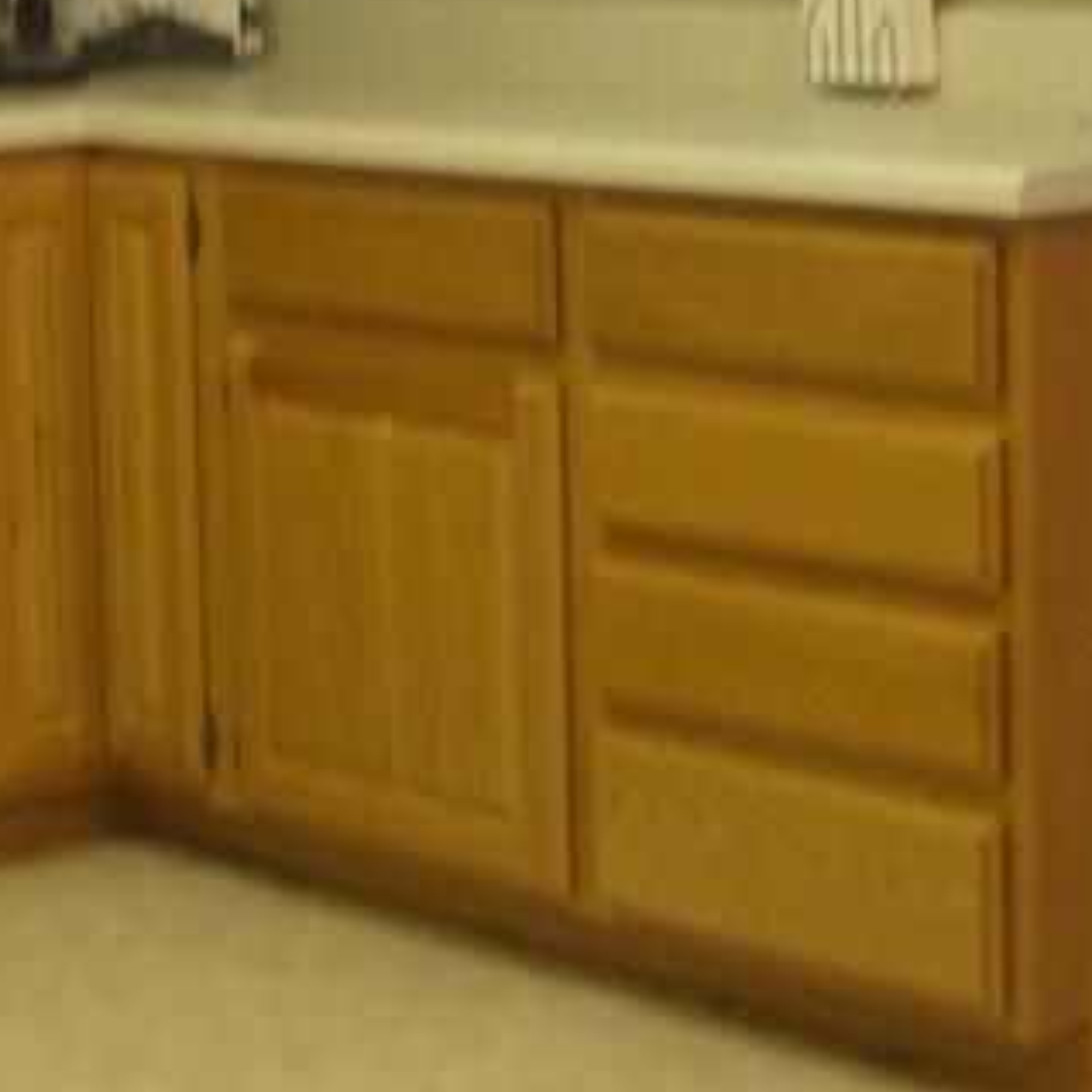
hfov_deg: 16.1
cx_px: 309
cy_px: 55
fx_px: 3855
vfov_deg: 15.9
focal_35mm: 108
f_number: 2.7
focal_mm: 6.2
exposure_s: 1/25
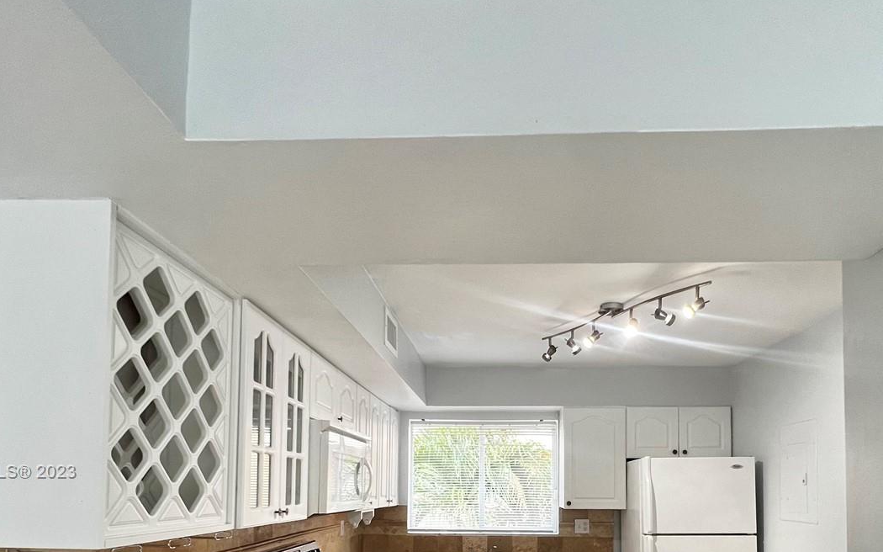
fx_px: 505
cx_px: 479
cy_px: 473
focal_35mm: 21
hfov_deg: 82.1
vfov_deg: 52.0
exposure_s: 1/120
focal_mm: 1.57
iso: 250
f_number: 1.8
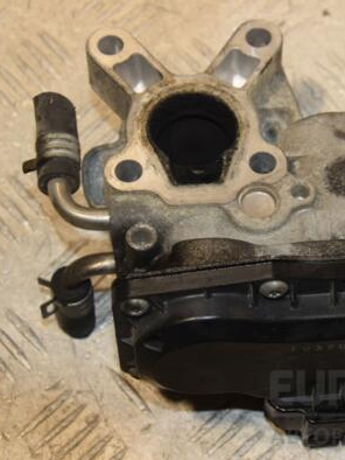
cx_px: 248
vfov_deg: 19.9
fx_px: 1311
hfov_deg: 14.9
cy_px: 232
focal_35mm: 99
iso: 800
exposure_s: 1/200
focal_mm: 45
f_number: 6.3
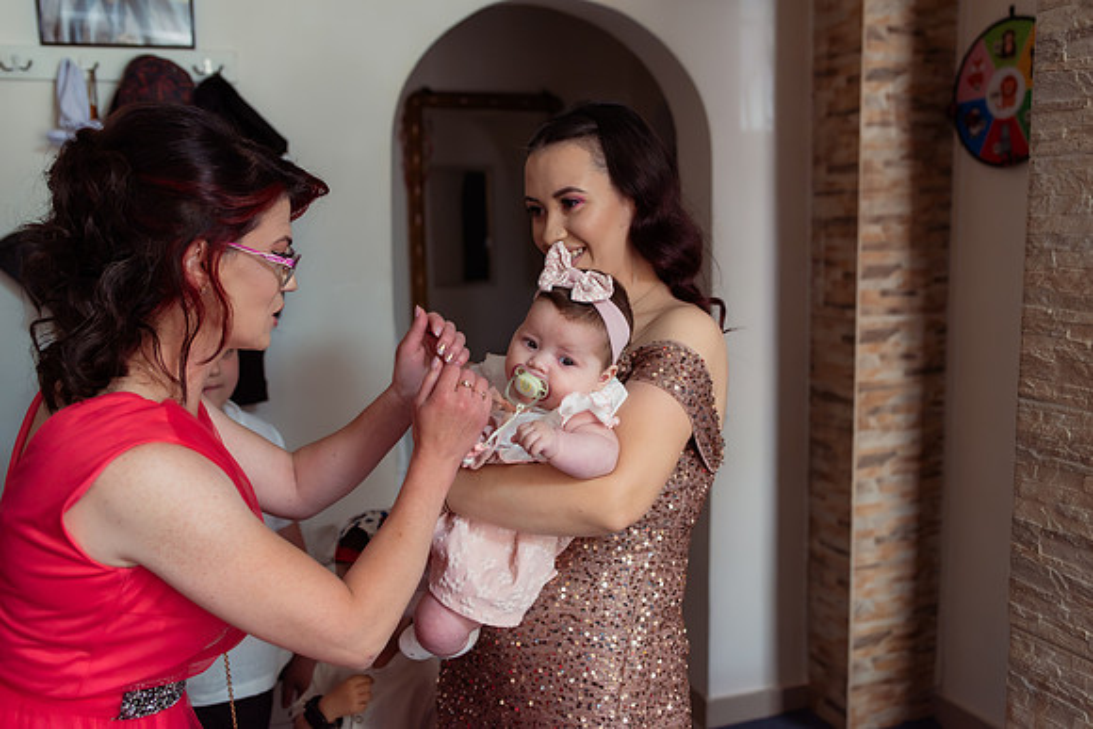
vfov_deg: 37.9
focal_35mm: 35
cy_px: 364
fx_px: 1063
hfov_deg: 54.4
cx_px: 546
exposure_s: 1/200
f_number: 3.5
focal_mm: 35
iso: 1250
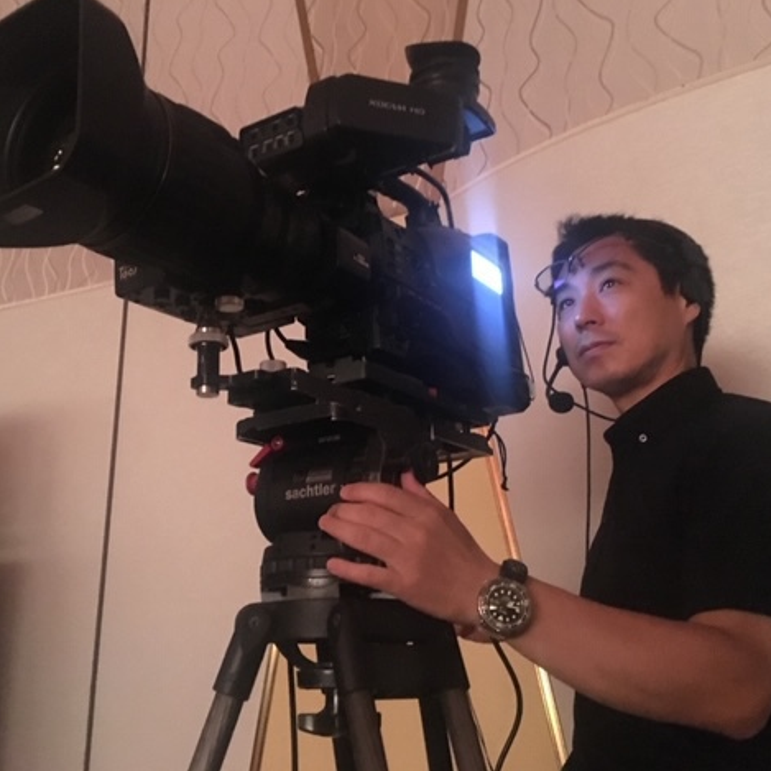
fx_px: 882
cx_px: 367
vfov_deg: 47.2
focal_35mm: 35
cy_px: 378
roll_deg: +0.7
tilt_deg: +18.4
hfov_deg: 47.2
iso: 1250
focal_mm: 4.15
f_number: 2.2
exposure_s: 1/15
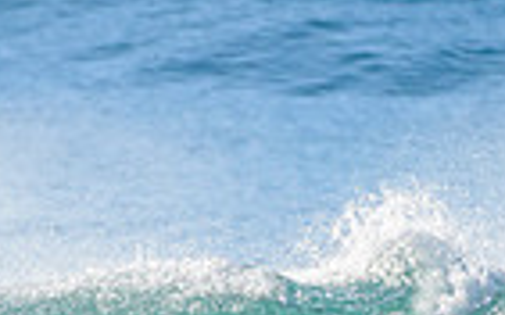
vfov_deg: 0.5
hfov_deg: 0.8
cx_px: 133
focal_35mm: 2579
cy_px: 363
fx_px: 35480
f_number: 5.6
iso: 200
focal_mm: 500
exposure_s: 1/2000
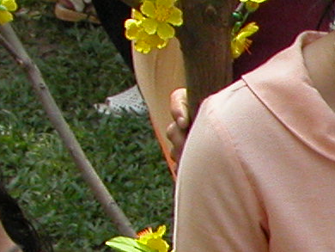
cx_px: 922
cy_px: 406
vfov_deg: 6.6
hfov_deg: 7.9
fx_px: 2159
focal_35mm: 223
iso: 200
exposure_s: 1/130
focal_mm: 8.9
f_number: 6.3
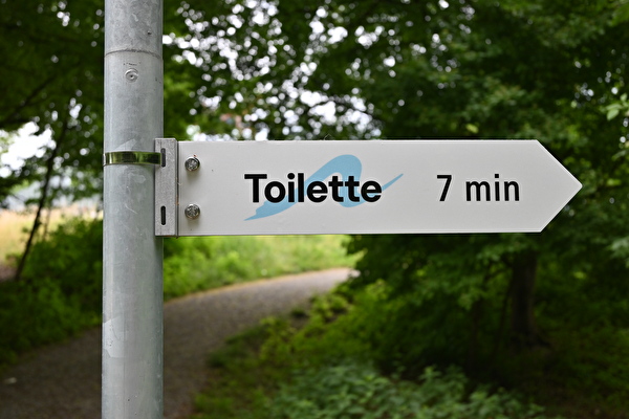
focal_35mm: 40
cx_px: 314
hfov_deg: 48.5
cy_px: 210
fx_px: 699
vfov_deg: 33.4
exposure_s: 1/250
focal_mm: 40
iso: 400
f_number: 5.3
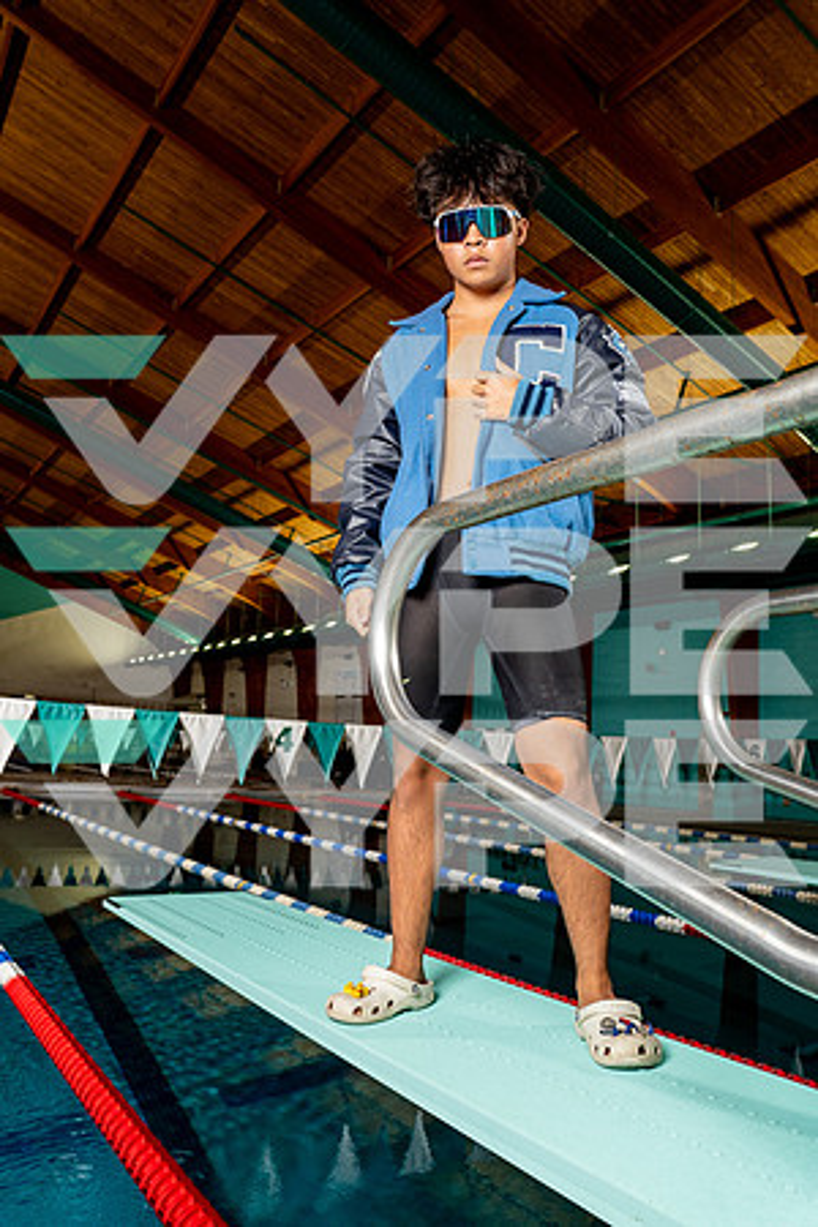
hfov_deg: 46.4
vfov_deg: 65.5
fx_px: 954
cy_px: 614
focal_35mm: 28
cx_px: 409
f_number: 5.6
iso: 640
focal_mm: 28
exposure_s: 1/250
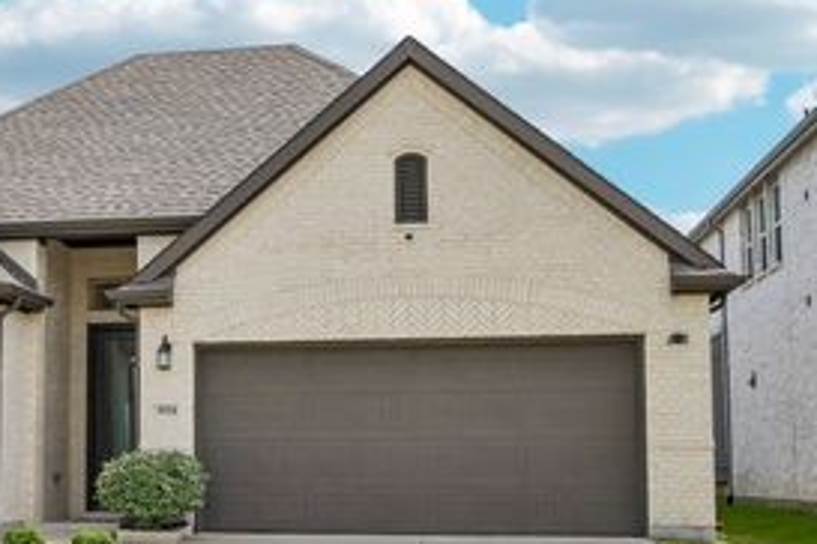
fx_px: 1248
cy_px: 369
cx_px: 183
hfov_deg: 35.3
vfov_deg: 24.5
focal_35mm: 55
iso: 400
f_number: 8
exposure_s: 1/1250
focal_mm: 30
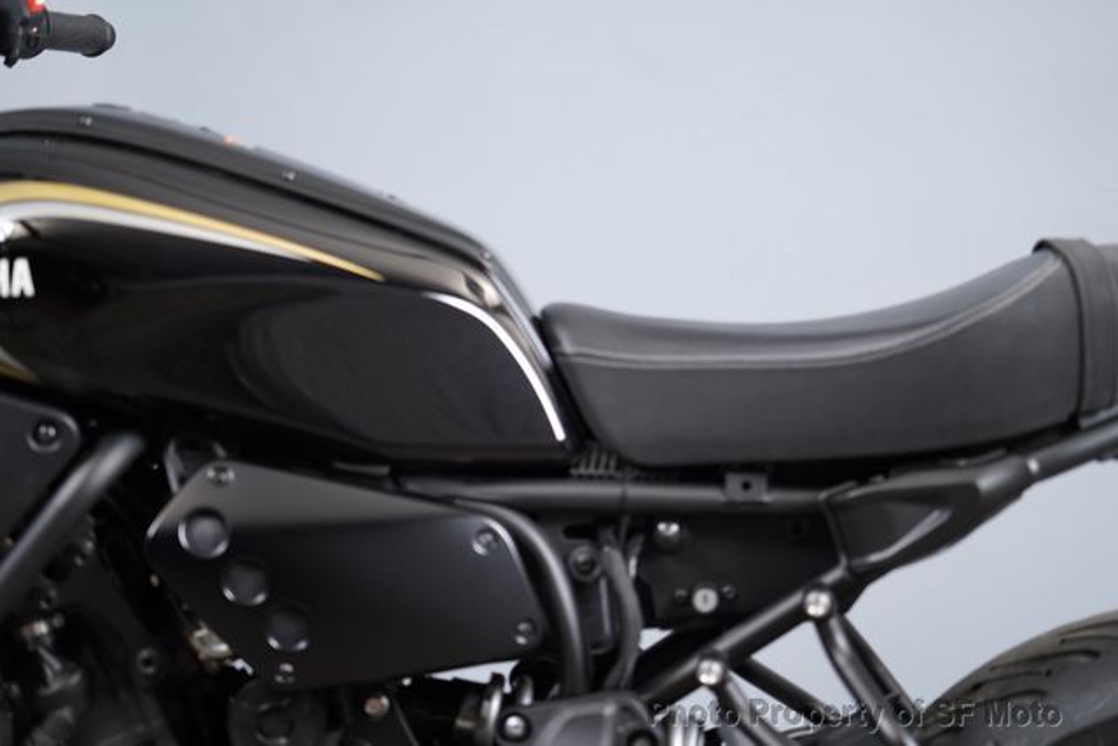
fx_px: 3261
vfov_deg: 13.0
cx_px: 559
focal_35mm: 105
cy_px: 373
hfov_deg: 19.5
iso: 1600
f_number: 4
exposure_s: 1/100
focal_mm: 105
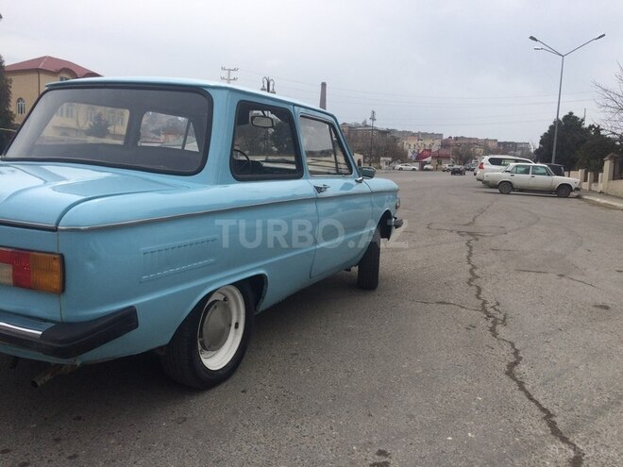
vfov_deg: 48.2
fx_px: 522
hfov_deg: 61.7
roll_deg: -2.5
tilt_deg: -4.6
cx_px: 312
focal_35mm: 29
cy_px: 234
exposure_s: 1/2564
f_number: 2.2
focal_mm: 4.15
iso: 32
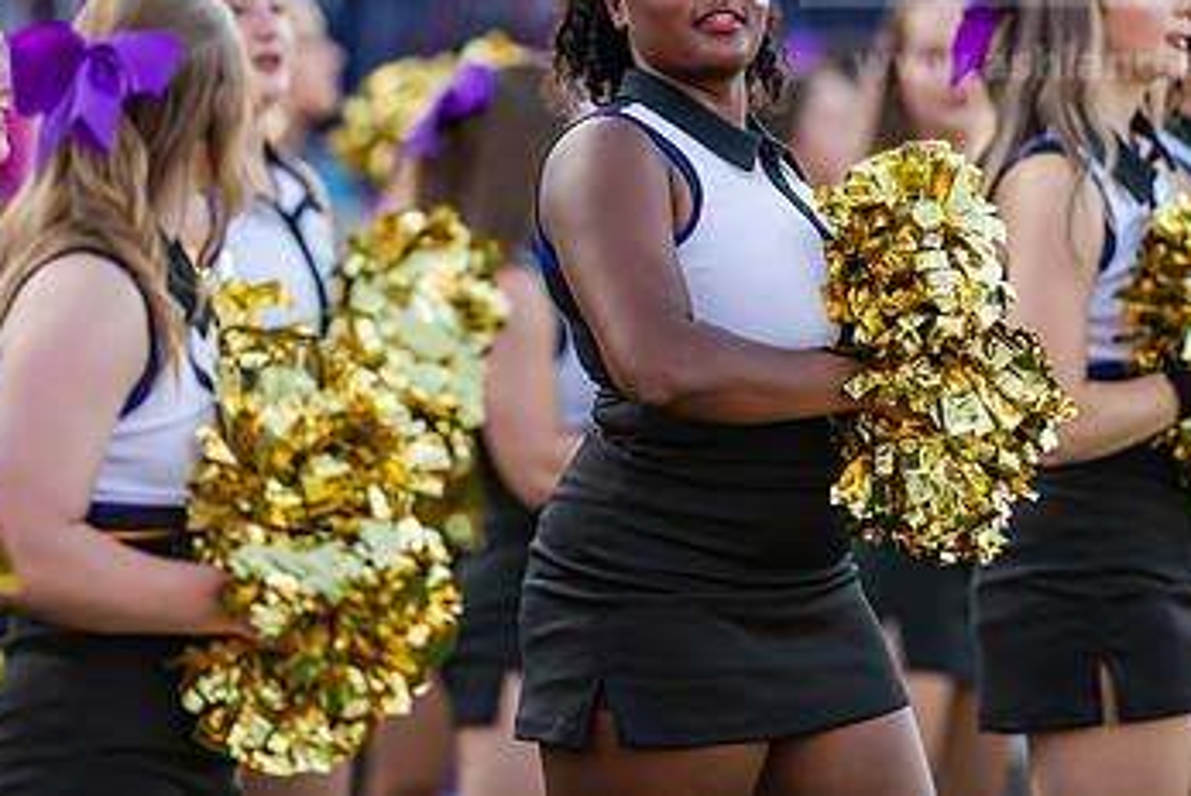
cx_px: 697
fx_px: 16588
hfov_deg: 4.1
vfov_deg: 2.7
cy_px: 136
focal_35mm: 501
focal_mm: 300
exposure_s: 1/800
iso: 640
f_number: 3.2
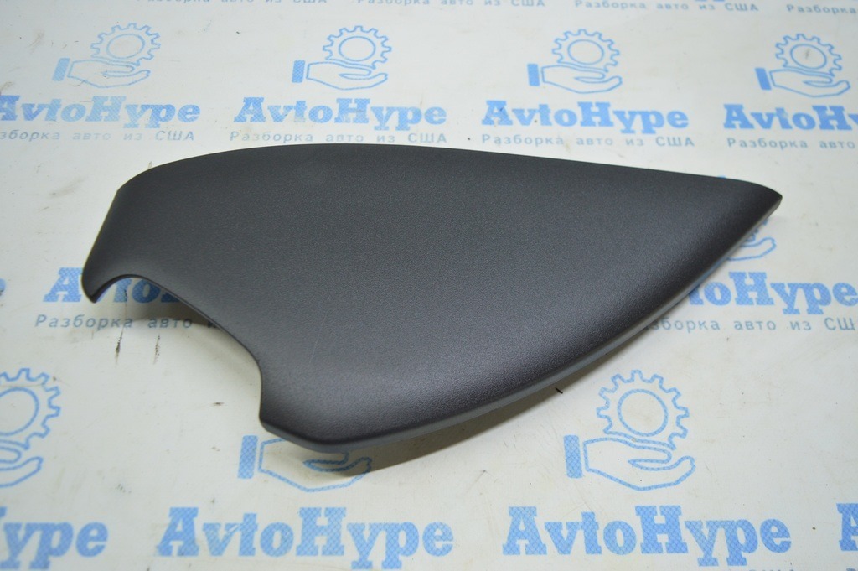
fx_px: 714
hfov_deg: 62.0
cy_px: 286
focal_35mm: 30
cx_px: 429
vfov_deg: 43.5
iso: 400
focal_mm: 20
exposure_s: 1/40
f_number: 3.8
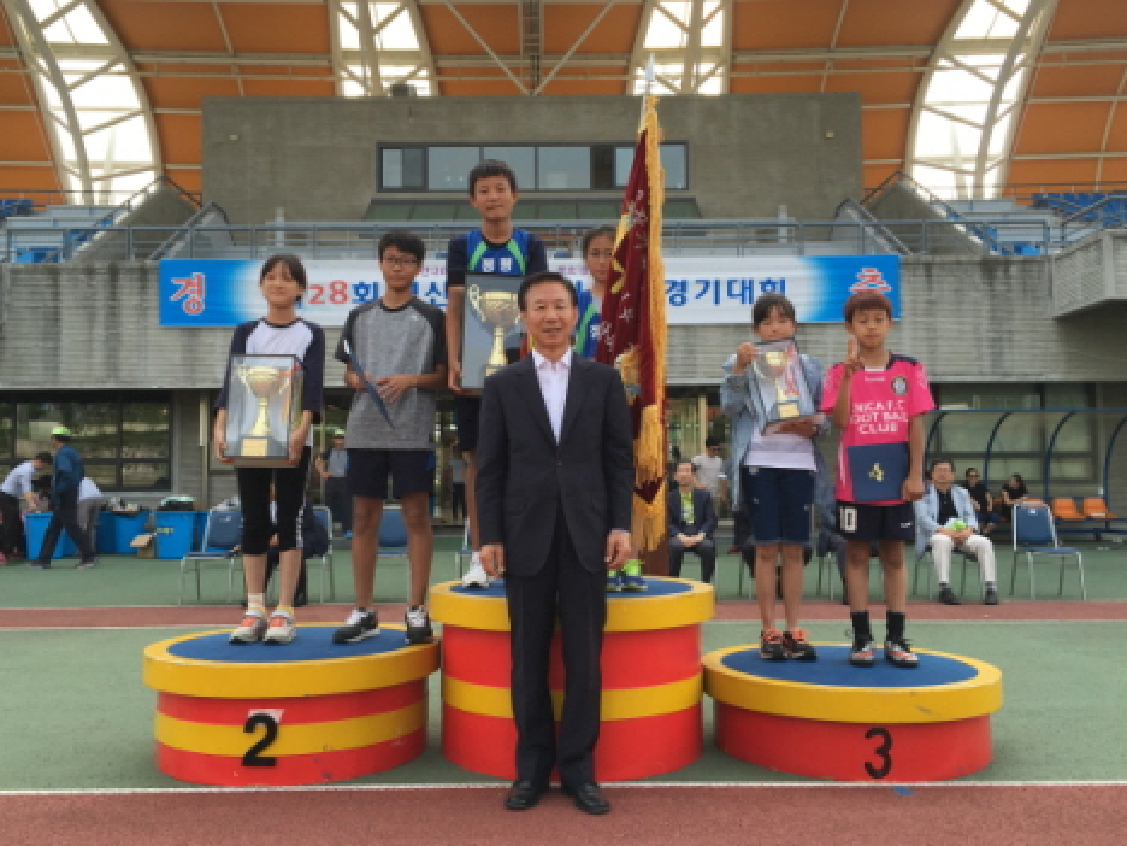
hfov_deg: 58.3
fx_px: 1009
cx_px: 549
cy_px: 428
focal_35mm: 31
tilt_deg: +3.4
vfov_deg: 45.4
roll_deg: +0.7
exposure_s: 1/545
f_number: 2.2
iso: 25
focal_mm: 4.15
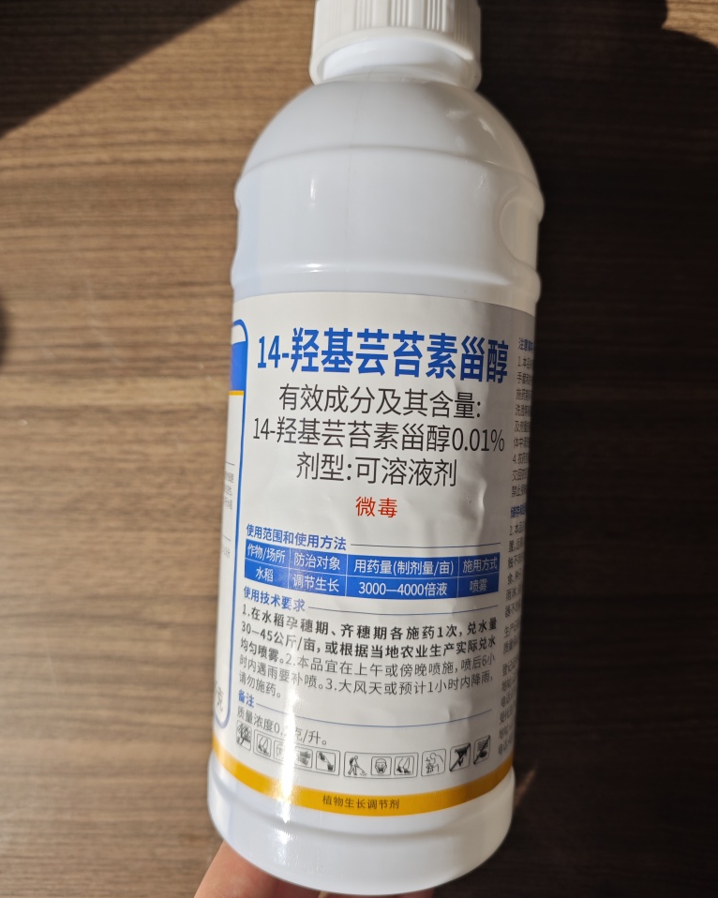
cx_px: 362
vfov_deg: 68.0
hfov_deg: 56.8
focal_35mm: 25
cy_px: 418
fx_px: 664
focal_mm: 6.55
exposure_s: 1/3300
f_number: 1.6
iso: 50
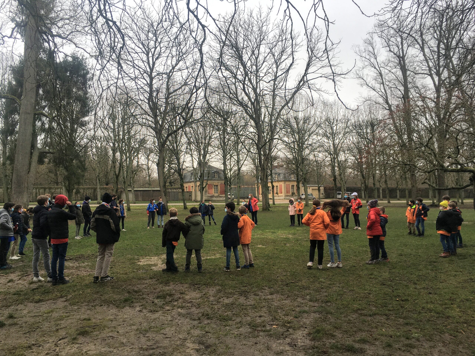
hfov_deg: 61.7
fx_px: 398
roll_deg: +0.8
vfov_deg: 48.2
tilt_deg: +2.8
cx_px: 238
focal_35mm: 29
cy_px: 178
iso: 25
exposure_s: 1/194
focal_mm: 4.15
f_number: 2.2
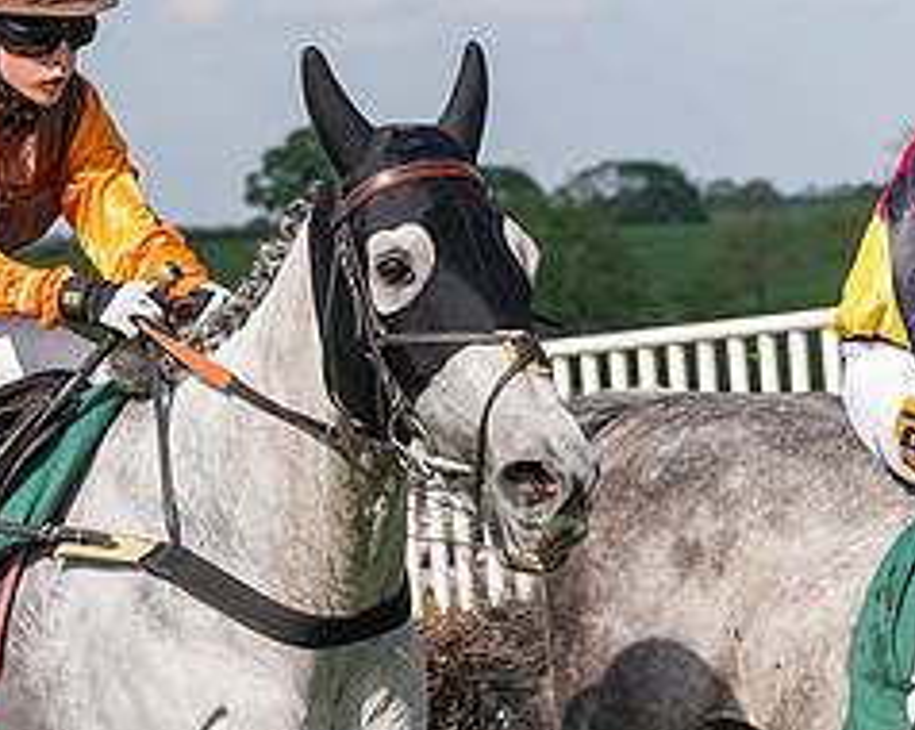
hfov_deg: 9.5
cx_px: 178
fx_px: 5520
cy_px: 531
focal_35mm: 204
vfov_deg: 7.6
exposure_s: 1/2000
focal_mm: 70
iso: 400
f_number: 5
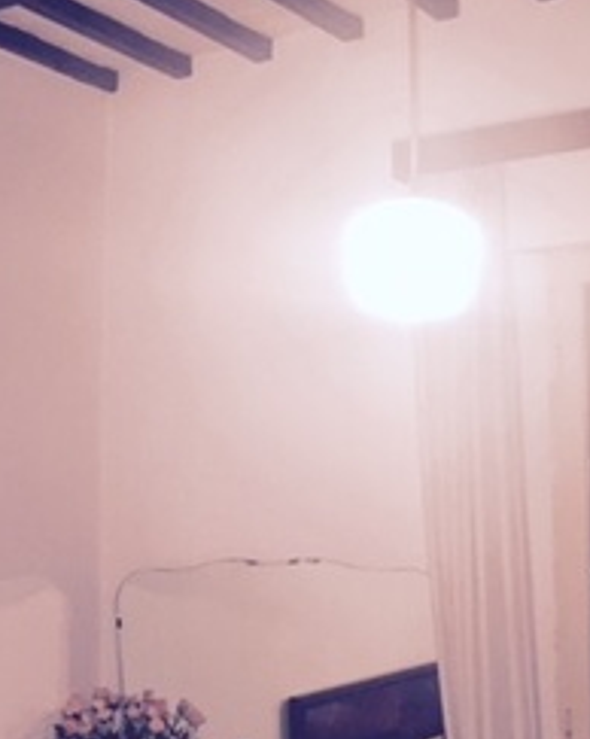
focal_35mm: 70
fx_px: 1530
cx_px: 167
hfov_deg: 21.7
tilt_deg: +8.1
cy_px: 398
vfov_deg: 27.1
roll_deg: +0.0
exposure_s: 1/16
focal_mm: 4.15
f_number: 2.2
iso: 160
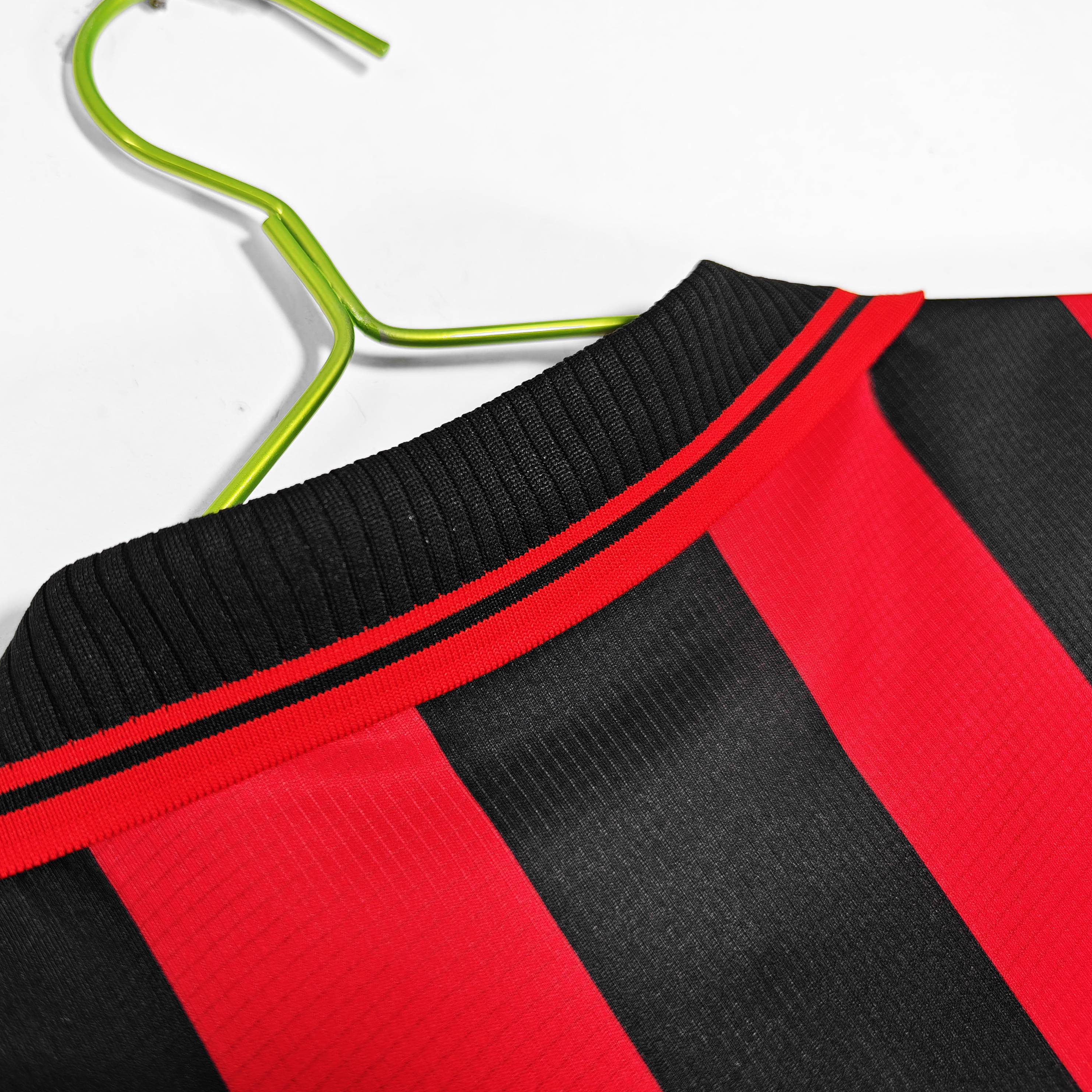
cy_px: 543
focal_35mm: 28
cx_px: 388
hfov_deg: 56.4
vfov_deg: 57.3
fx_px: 999
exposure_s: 1/100
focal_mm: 8.67
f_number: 1.75
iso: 122
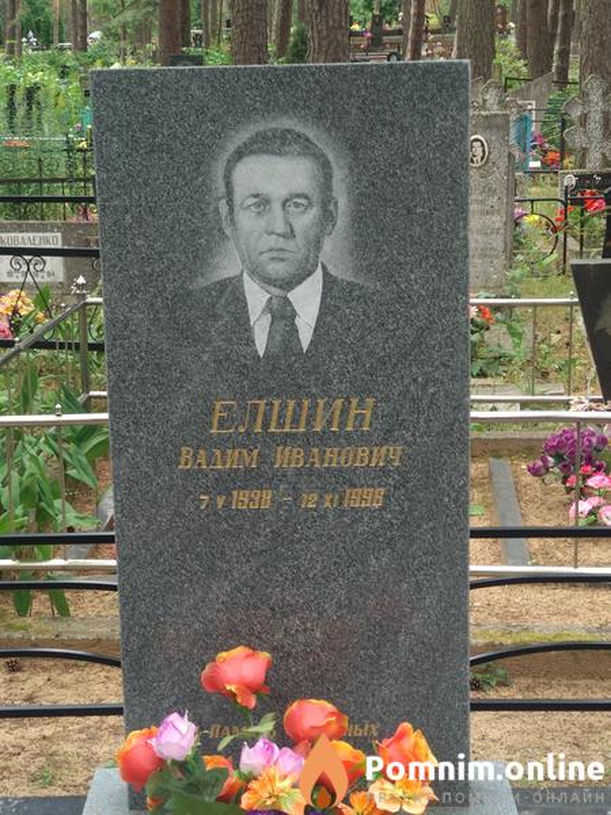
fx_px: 1224
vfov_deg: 36.8
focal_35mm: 52
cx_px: 306
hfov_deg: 28.0
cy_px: 408
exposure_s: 1/60
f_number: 2.6
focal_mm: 5.99
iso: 200
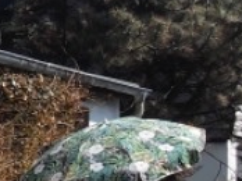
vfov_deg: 7.2
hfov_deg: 9.3
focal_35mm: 206
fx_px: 1438
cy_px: 163
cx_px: -163
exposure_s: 1/180
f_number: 8.2
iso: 80
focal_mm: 6.3
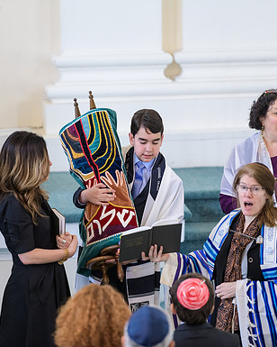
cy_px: 174
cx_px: 120
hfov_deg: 5.5
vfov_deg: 6.8
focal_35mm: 283
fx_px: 2900
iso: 1250
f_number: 3.2
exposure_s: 1/125
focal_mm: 200
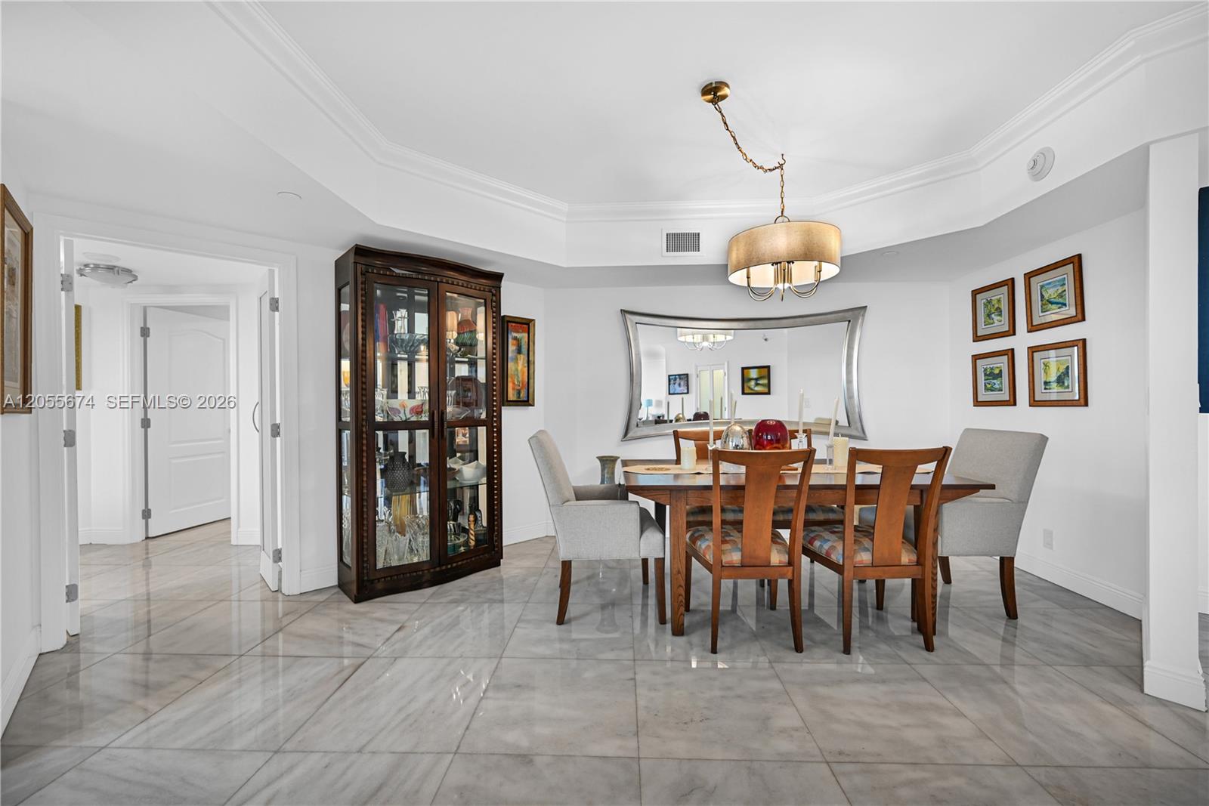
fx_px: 470
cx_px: 604
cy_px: 403
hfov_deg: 104.2
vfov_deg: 81.2
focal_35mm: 14
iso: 220
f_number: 4
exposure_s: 1/15
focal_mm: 14
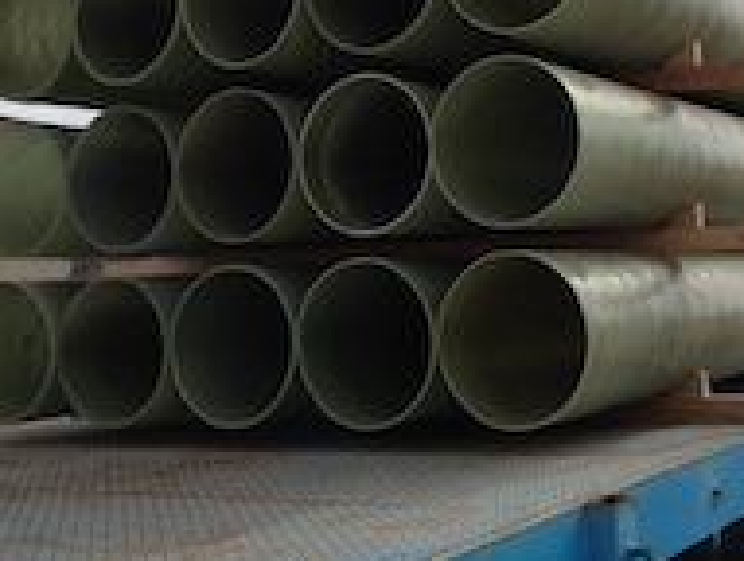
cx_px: 491
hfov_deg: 30.0
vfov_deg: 22.8
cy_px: 131
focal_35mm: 64
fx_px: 1378
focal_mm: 4.28
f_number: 2.4
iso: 50
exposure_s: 1/2123
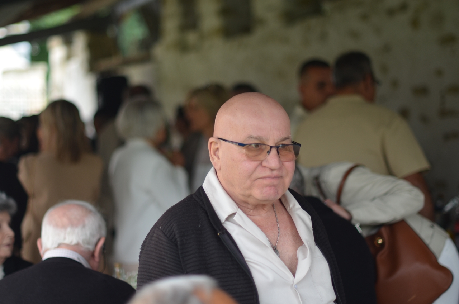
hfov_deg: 27.0
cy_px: 152
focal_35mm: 75
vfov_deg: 18.1
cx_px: 230
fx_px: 954
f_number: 1.4
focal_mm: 50
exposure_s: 1/125
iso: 200
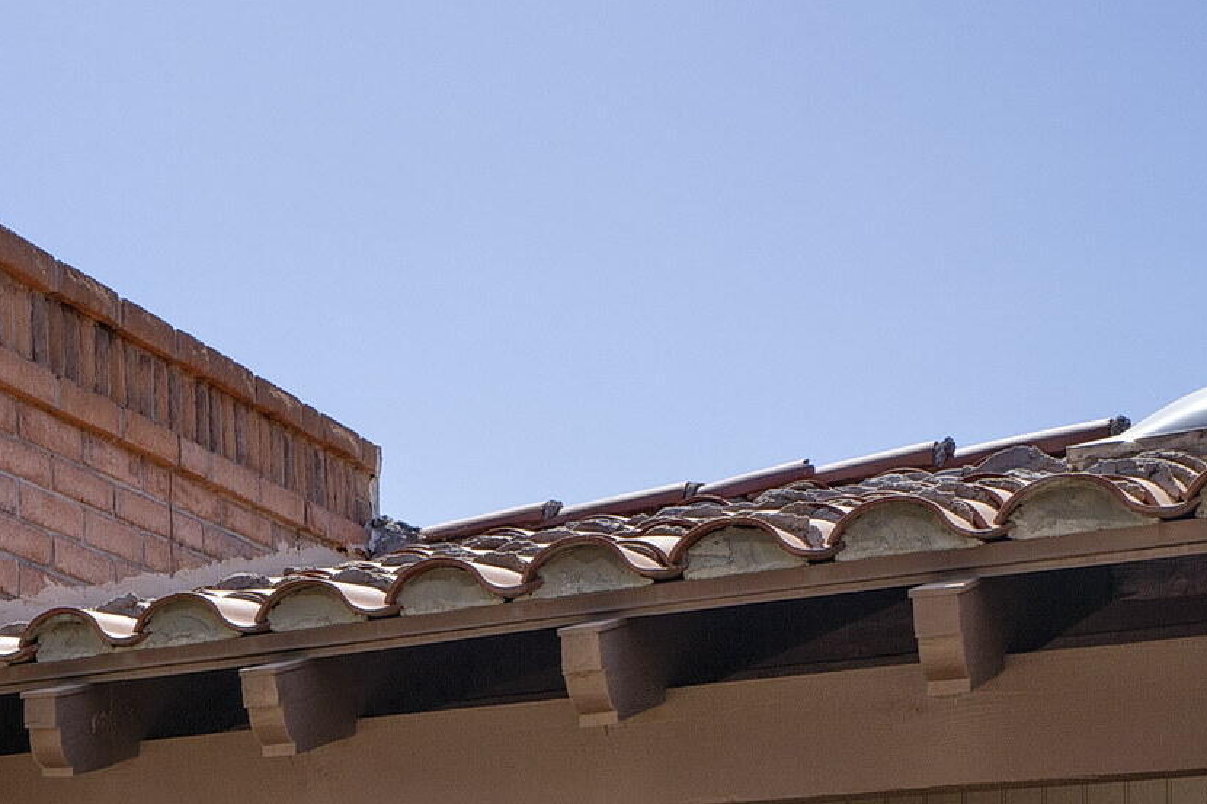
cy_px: 1183
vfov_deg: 15.6
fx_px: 2715
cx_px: -672
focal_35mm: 81
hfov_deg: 20.8
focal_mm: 24
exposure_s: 1/160
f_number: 9
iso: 100
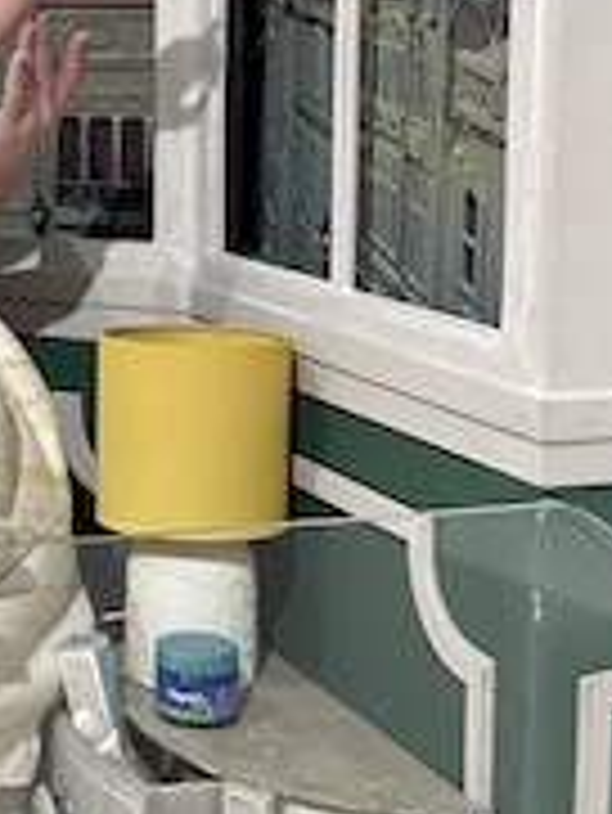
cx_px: -184
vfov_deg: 22.8
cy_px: 225
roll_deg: +0.4
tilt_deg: -6.3
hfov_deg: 16.4
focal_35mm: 85
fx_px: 2001
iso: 125
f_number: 1.78
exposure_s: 1/100
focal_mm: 6.86
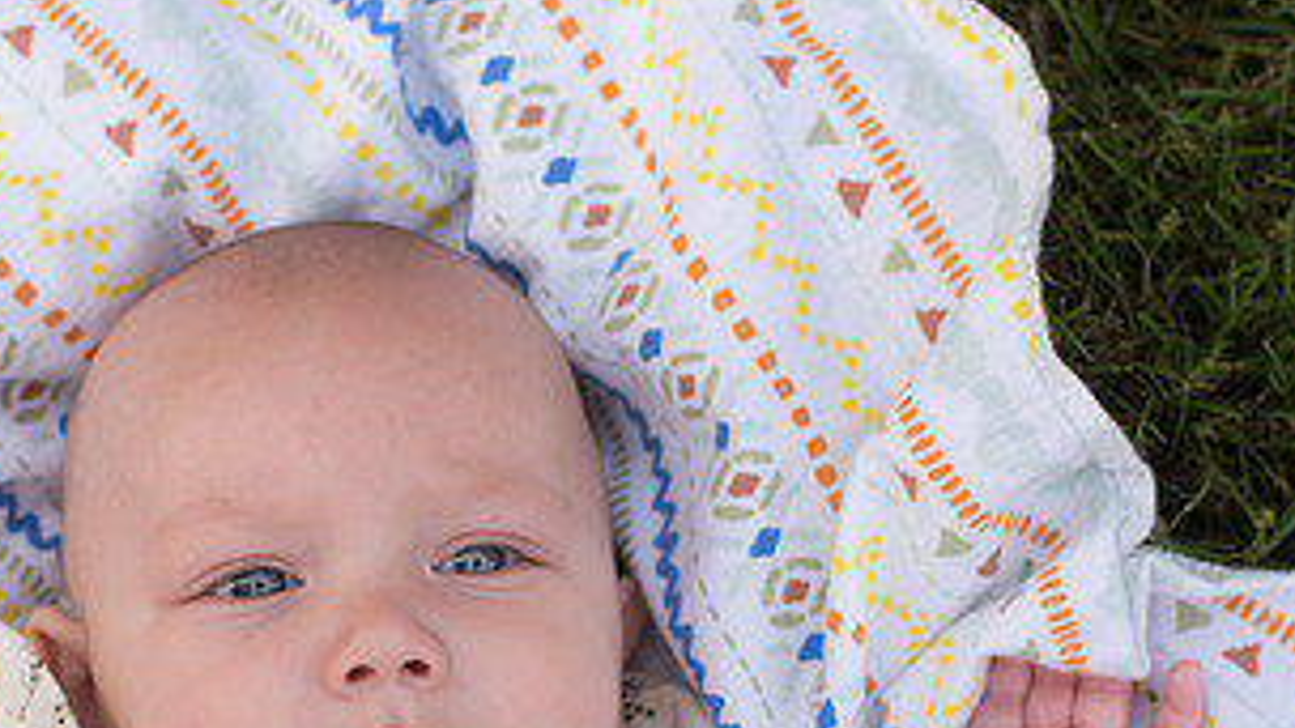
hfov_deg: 21.2
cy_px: 820
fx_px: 3434
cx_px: 349
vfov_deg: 11.9
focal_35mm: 100
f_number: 4
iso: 125
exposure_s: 1/320
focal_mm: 50
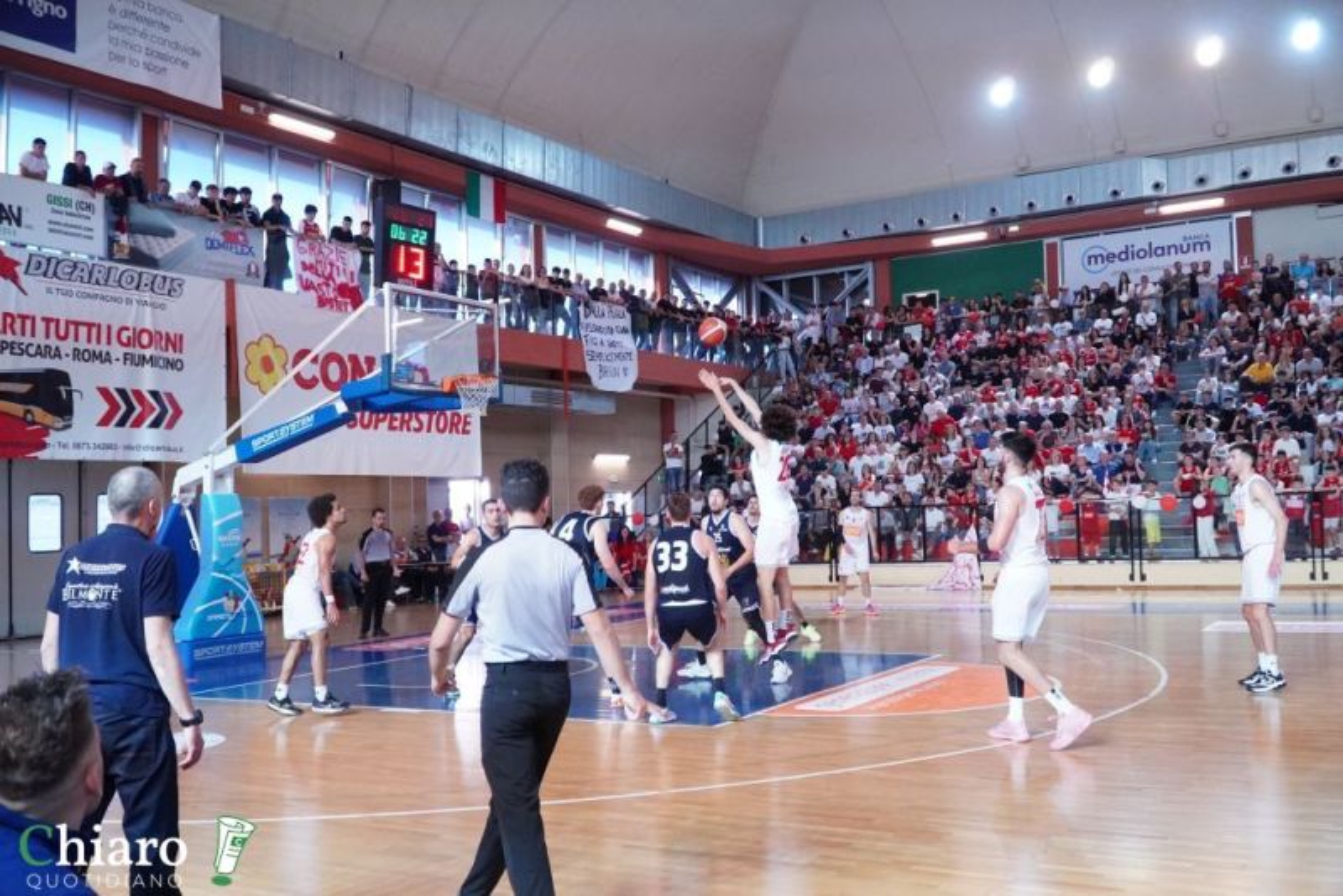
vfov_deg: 41.7
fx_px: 1175
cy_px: 448
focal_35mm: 32
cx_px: 672
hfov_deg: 59.5
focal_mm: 21
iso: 5000
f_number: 4
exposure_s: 1/800
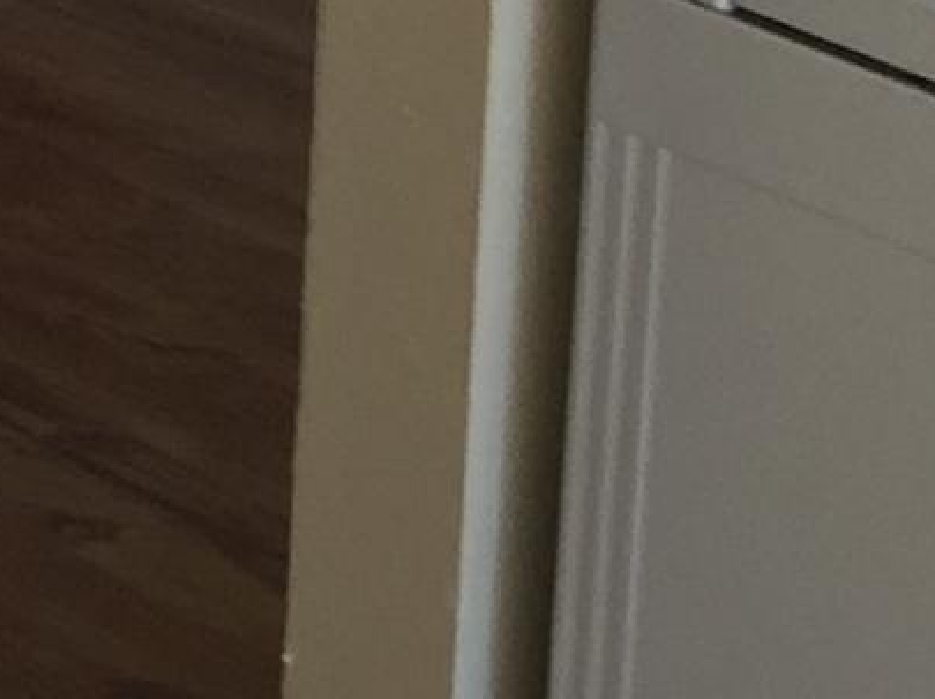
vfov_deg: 6.8
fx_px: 5802
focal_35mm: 215
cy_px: -471
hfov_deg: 8.3
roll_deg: +1.8
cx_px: -1521
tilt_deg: -13.1
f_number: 2.2
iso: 32
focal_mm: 4.15
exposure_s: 1/60
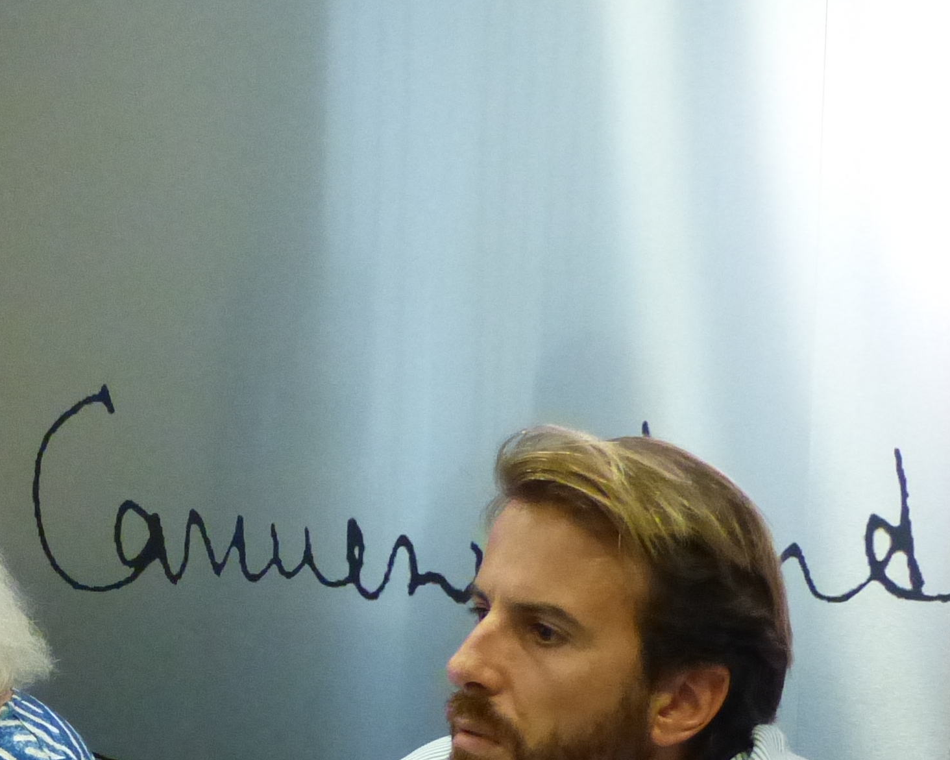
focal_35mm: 112
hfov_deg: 16.8
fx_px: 3149
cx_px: -23
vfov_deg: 13.7
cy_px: 628
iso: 800
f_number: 2.8
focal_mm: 7.6
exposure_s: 1/125
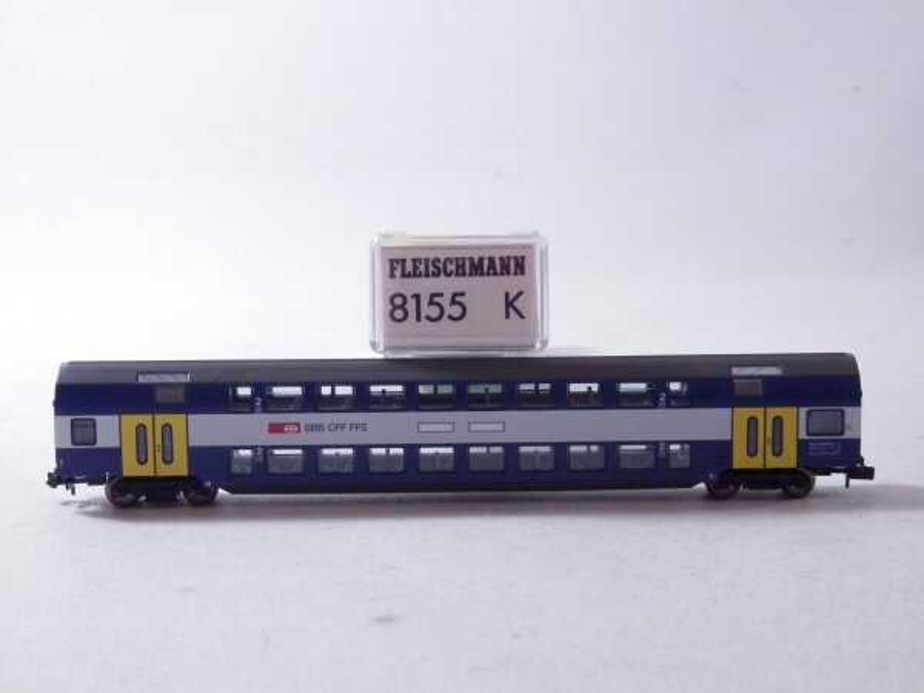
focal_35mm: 66
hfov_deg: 29.4
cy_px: 346
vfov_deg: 22.3
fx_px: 1762
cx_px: 462
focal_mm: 11.9
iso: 640
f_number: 4.4
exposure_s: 1/160
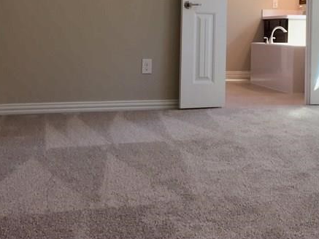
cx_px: 288
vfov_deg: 21.1
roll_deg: -1.7
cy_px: 15
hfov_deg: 27.5
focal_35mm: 68
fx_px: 627
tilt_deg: +1.5
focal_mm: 4.15
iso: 32
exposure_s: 1/60
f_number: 2.2
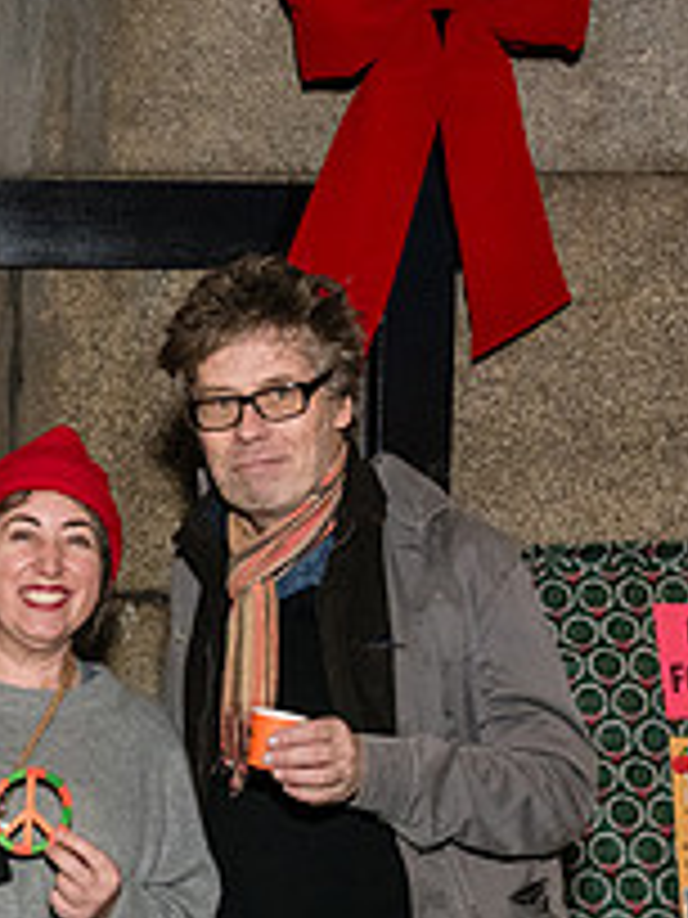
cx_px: -144
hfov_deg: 18.1
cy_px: 749
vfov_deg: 24.9
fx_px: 2041
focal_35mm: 77
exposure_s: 1/160
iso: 4000
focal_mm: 28
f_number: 3.5
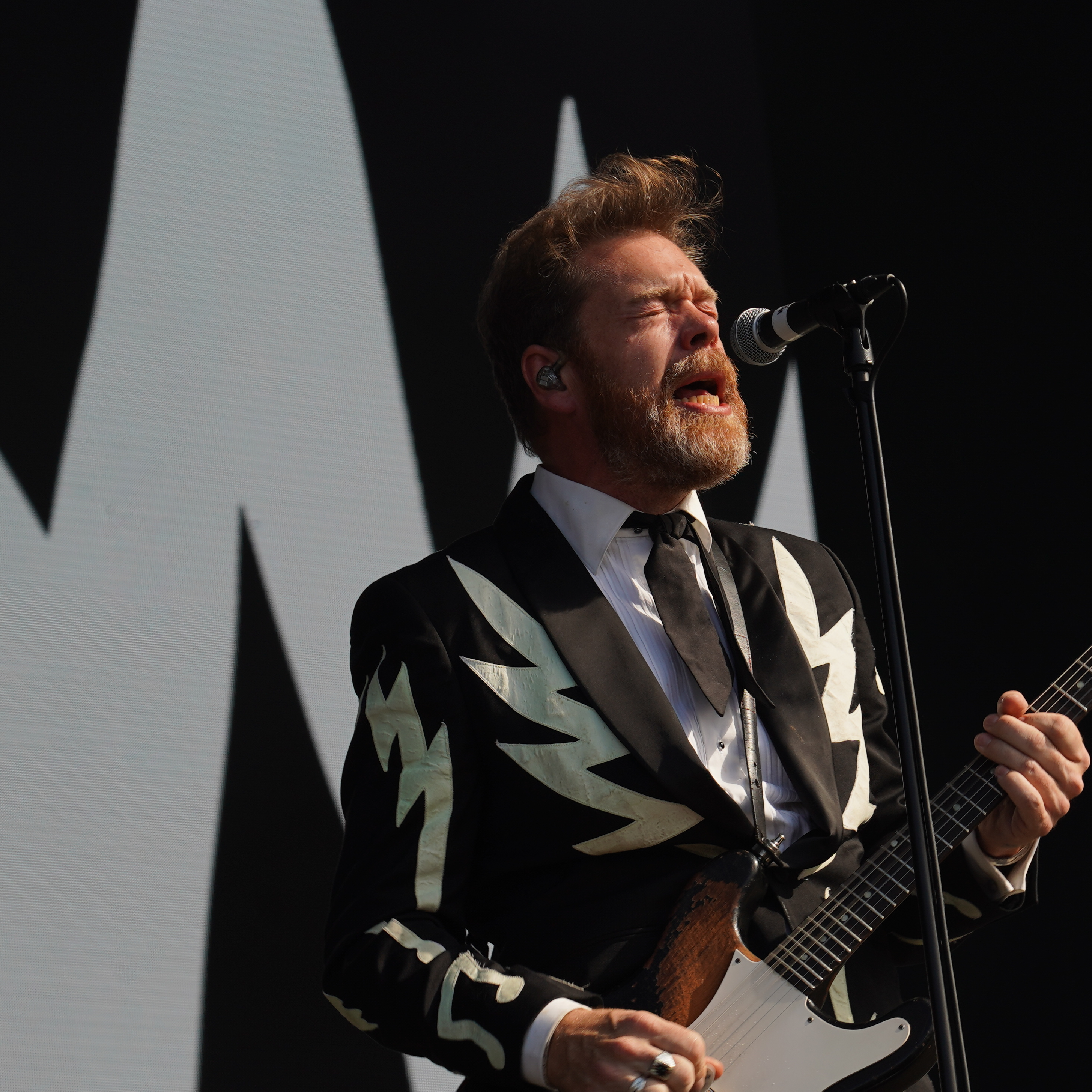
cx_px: 769
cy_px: 599
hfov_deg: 9.5
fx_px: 6567
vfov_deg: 9.5
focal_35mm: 184
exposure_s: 1/400
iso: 100
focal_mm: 105
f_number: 7.1
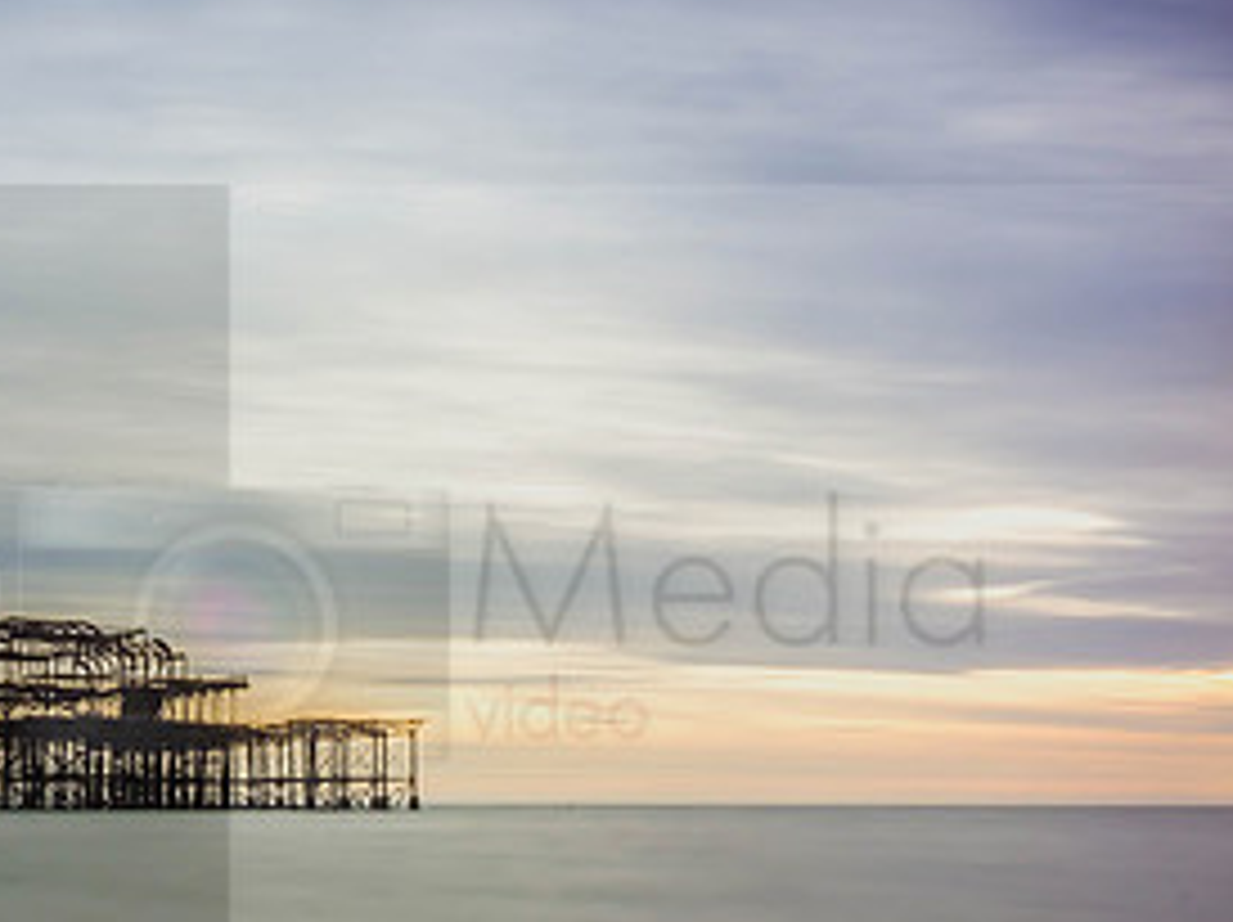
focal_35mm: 43
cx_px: 234
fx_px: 1530
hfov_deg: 41.8
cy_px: 618
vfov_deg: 33.2
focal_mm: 13.8
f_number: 20
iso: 200
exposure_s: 27
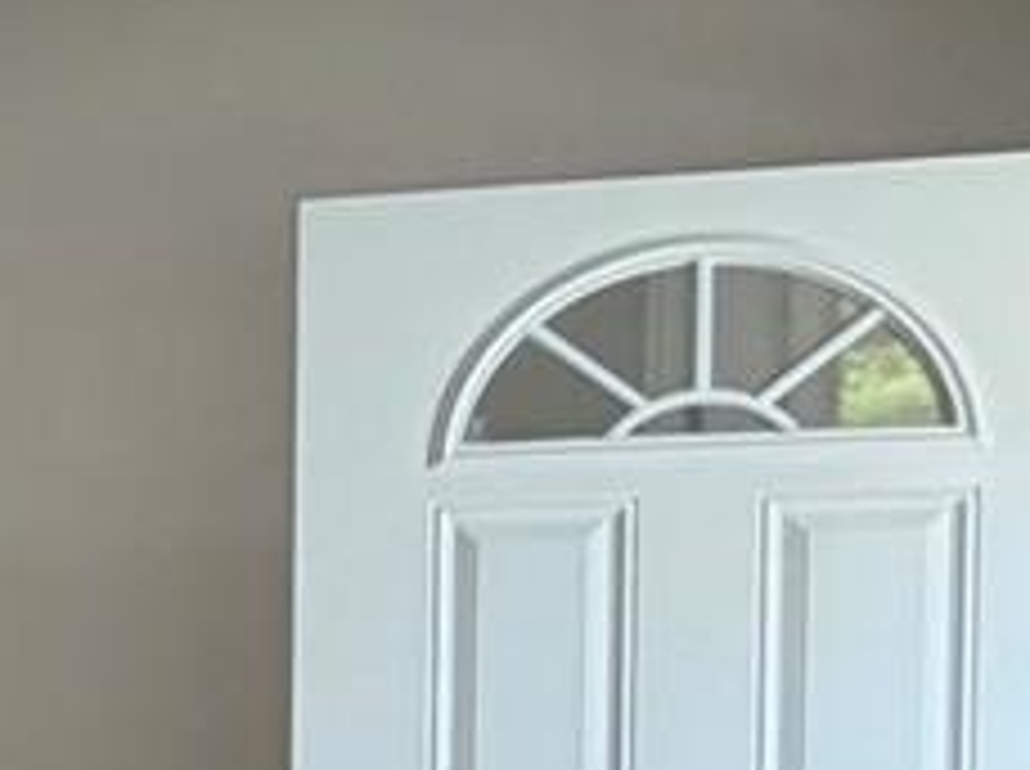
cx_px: -1700
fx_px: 2911
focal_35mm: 98
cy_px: 802
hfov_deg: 12.9
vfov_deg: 14.8
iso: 320
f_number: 2.2
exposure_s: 1/120
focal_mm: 2.22
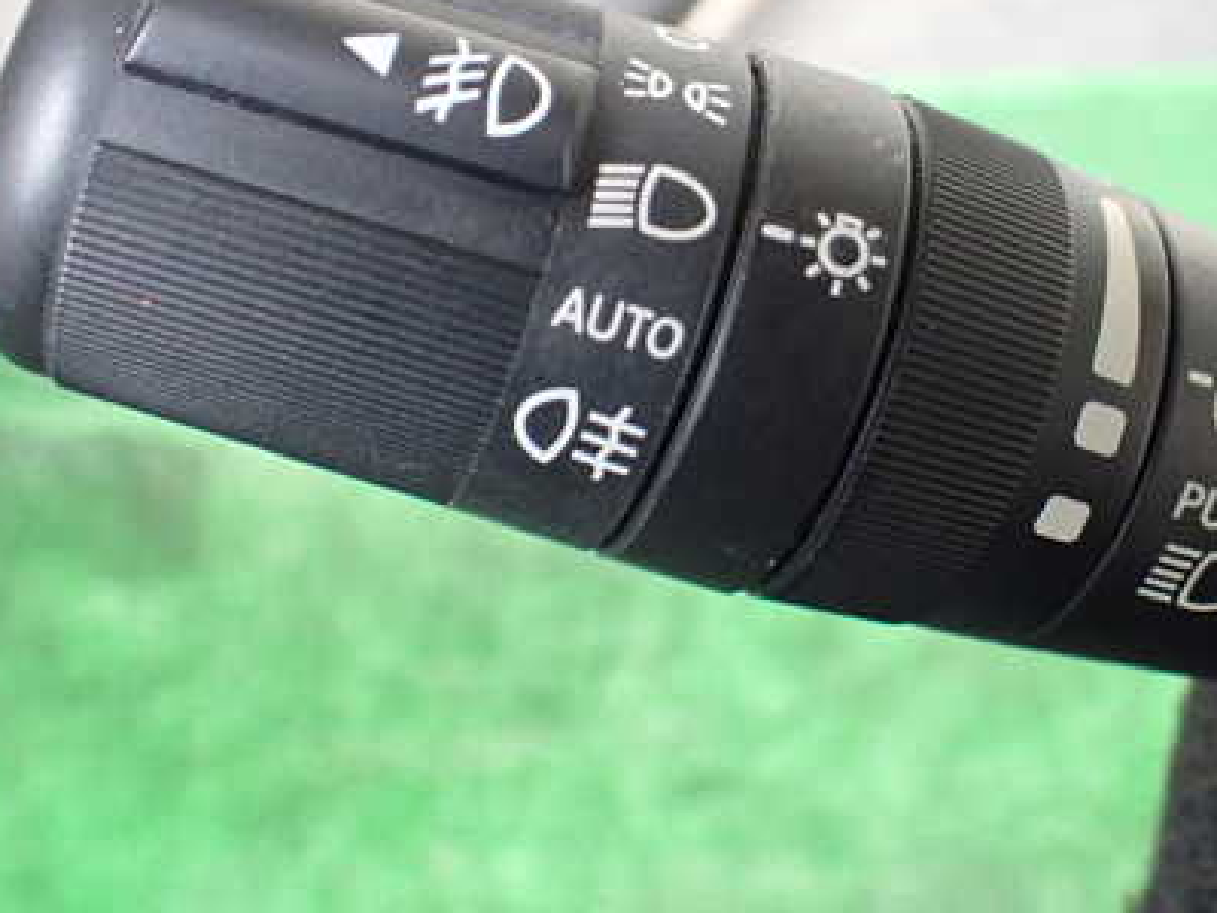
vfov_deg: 31.9
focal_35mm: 45
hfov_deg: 41.1
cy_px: 307
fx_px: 1582
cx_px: 879
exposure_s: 1/125
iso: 640
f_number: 2.3
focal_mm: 5.4
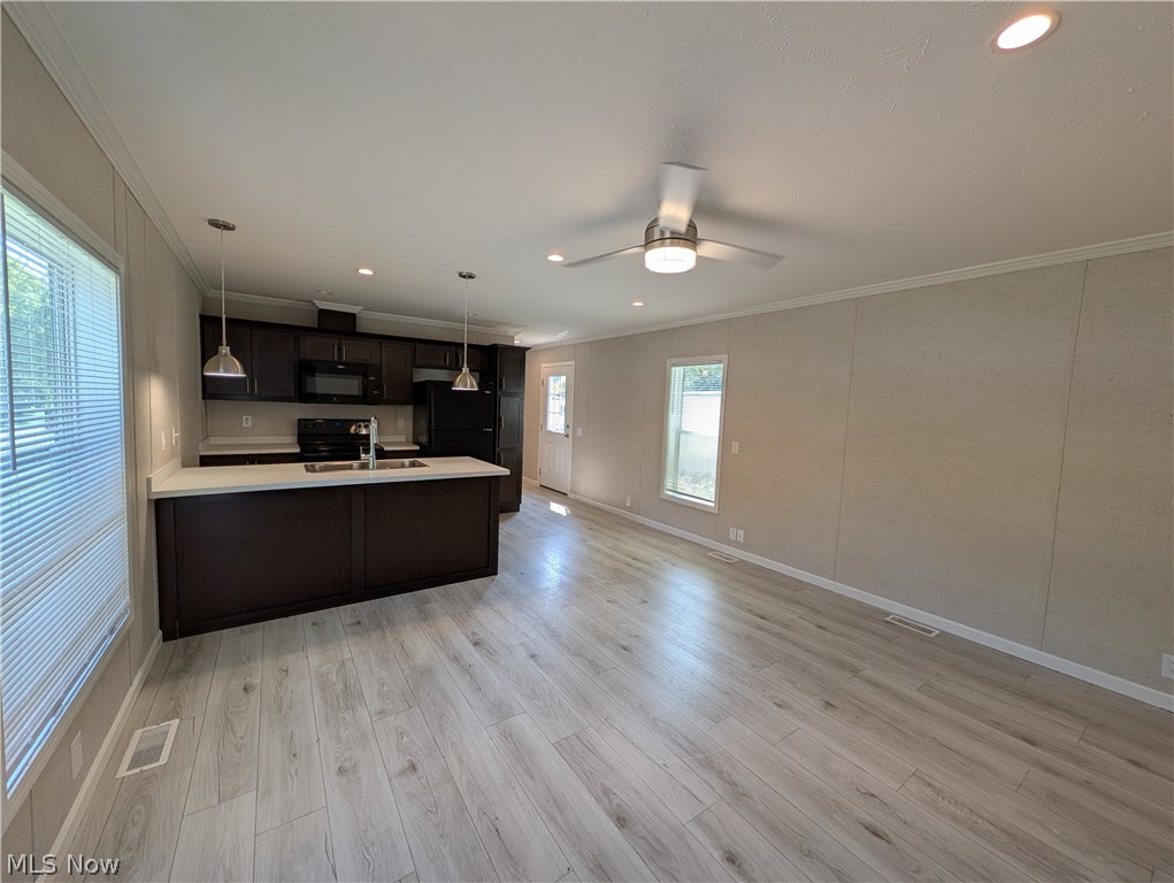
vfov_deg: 94.6
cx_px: 587
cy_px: 442
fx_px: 407
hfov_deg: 110.5
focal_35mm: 12
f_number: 1.7
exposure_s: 1/164
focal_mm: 2.02
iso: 47
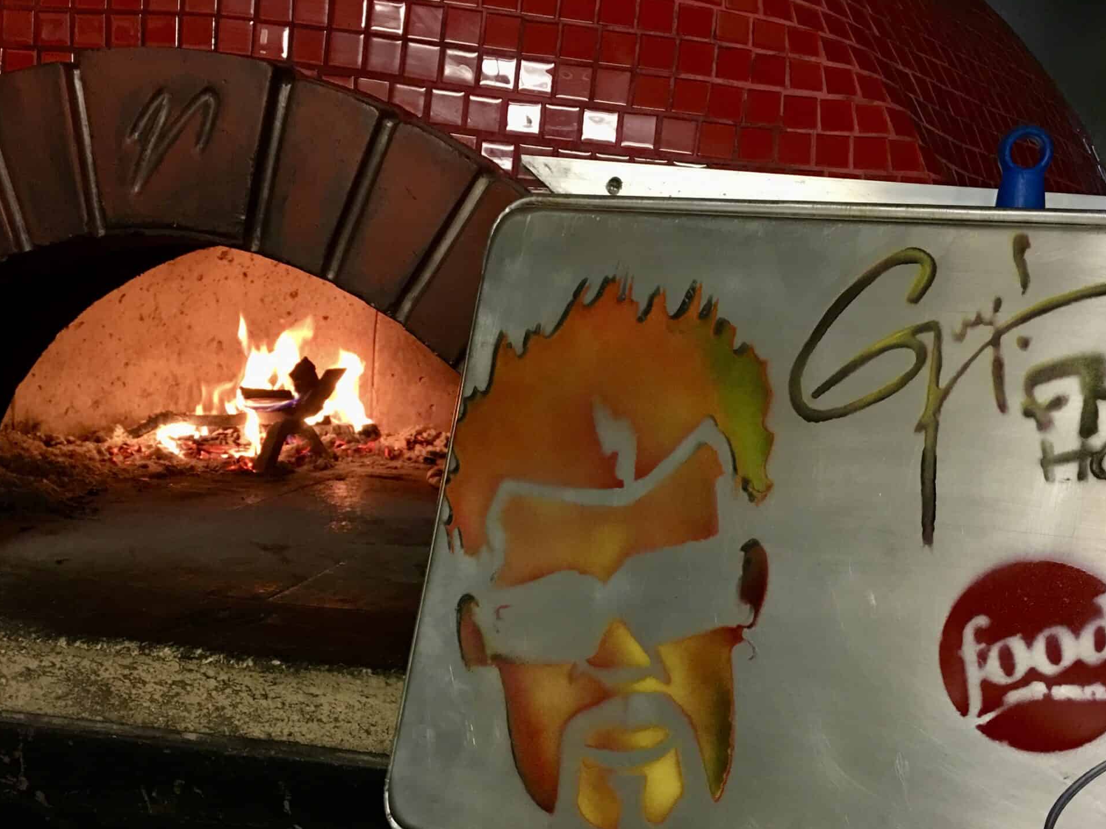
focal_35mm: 39
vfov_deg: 36.4
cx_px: 673
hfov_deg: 47.5
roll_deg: -4.4
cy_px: 553
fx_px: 1246
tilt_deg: -9.2
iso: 80
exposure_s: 1/15
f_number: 2.2
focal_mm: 4.15
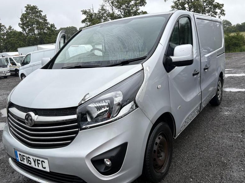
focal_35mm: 30
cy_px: 97
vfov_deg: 46.7
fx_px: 212
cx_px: 123
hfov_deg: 60.0
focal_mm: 5.96
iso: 50
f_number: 1.6
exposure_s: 1/1587
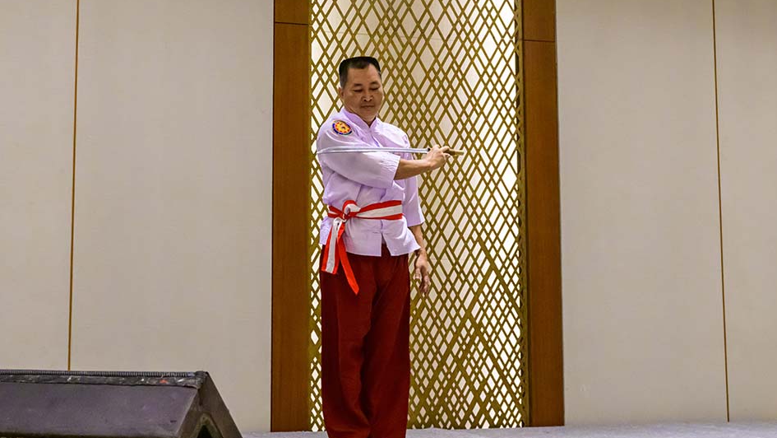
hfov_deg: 41.3
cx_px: 394
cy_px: 213
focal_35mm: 50
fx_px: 1030
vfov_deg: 24.0
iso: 3600
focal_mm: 47
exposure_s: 1/320
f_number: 4.5
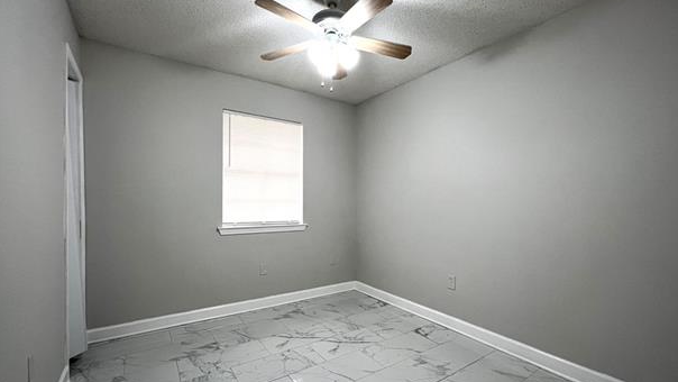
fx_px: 270
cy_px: 207
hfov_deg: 103.0
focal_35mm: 15
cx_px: 339
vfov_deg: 70.4
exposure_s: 1/120
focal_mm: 1.57
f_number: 1.8
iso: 160
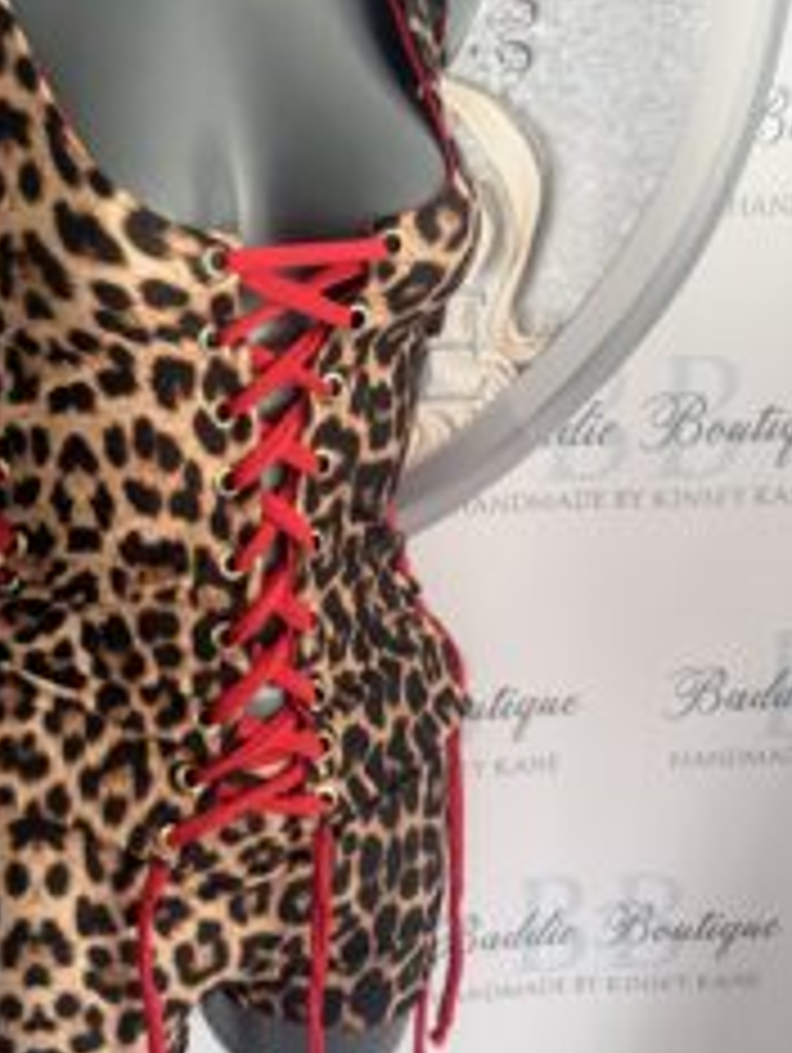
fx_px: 1248
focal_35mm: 41
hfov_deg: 34.5
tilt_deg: -15.2
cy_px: 392
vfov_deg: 45.3
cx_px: 198
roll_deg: +0.5
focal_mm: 6.76
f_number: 1.78
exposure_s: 1/60
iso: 640
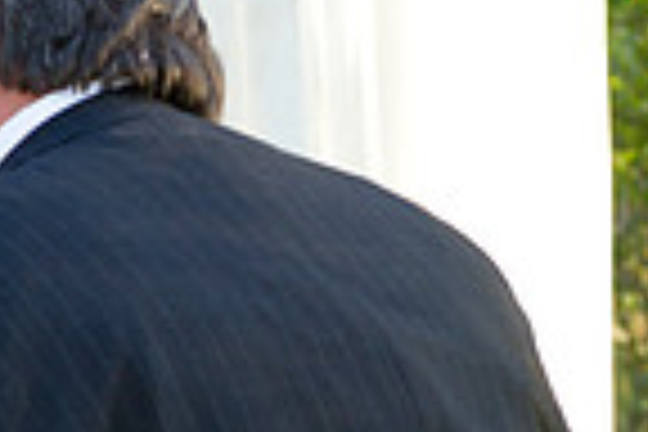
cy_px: 333
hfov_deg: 8.5
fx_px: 4338
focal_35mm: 241
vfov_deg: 5.7
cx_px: -32
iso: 500
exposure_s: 1/160
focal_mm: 60
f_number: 5.6
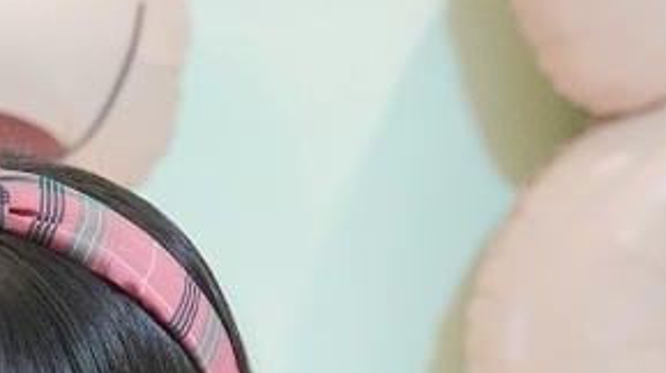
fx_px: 2611
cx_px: 0
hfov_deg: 14.3
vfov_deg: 7.8
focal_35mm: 148
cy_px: 801
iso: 8000
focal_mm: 34
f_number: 4
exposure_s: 1/160
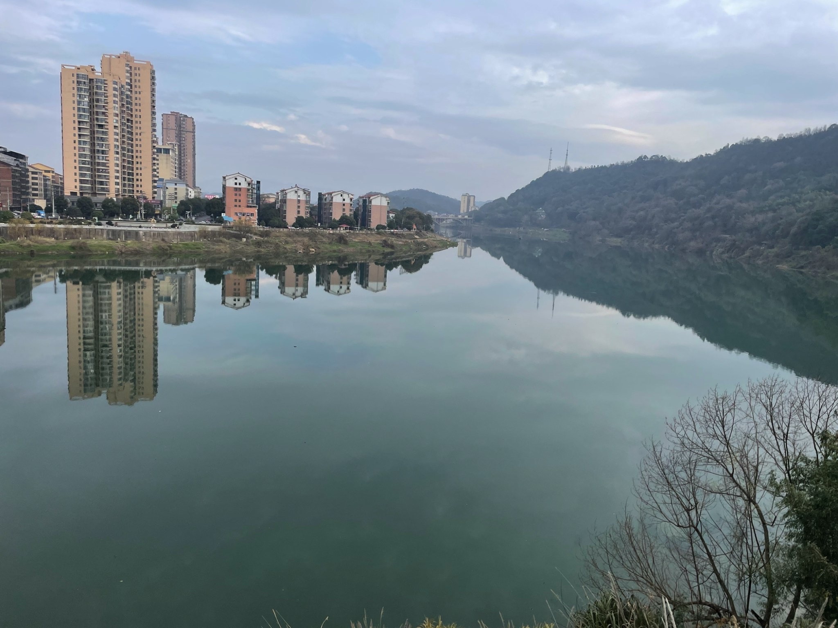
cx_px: 419
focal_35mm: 26
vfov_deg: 53.1
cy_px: 314
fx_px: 629
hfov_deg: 67.3
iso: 32
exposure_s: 1/1770
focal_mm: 4.2
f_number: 1.6
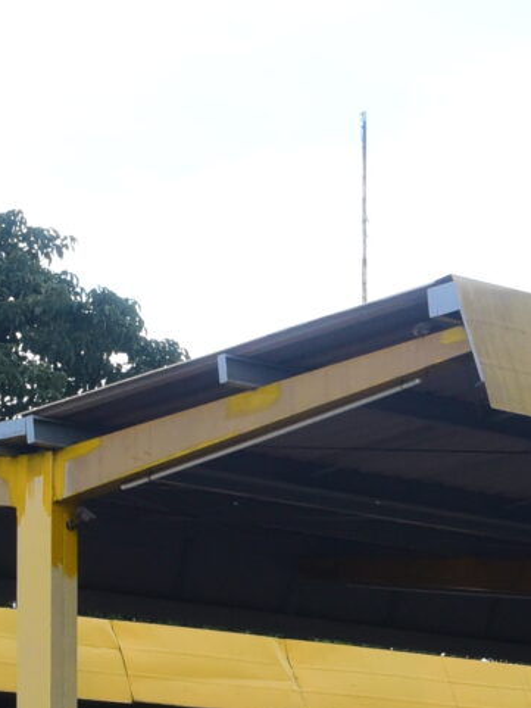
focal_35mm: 179
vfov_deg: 10.7
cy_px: 987
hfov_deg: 7.7
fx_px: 3659
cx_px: 1264
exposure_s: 1/400
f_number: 13
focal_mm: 35
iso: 1000
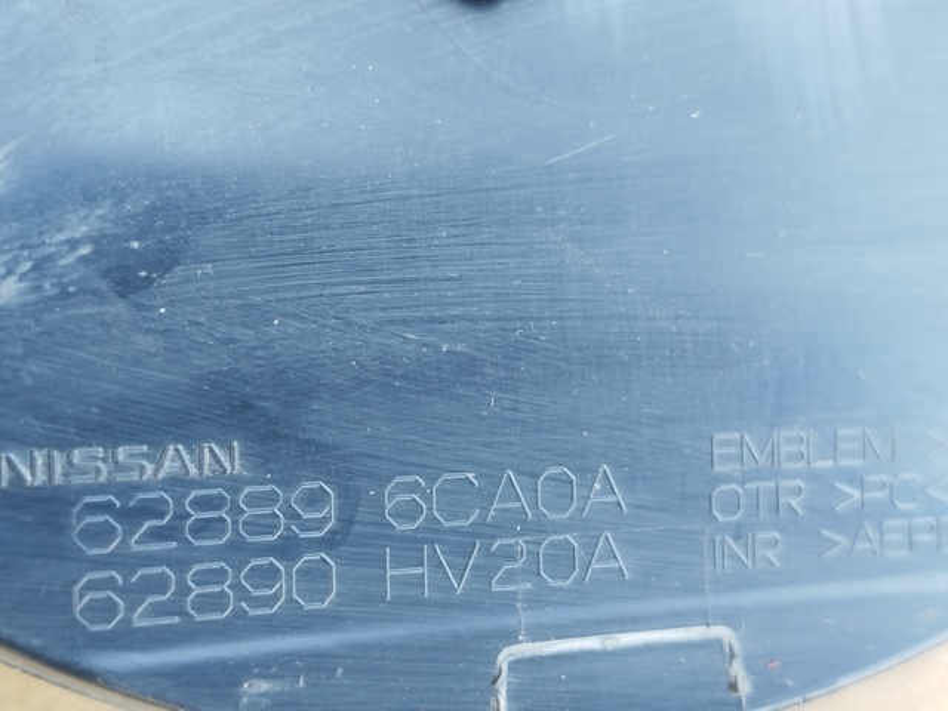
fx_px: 1315
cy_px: 356
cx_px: 474
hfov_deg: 39.7
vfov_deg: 30.3
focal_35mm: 48
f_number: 1.7
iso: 160
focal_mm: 5.31
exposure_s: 1/50
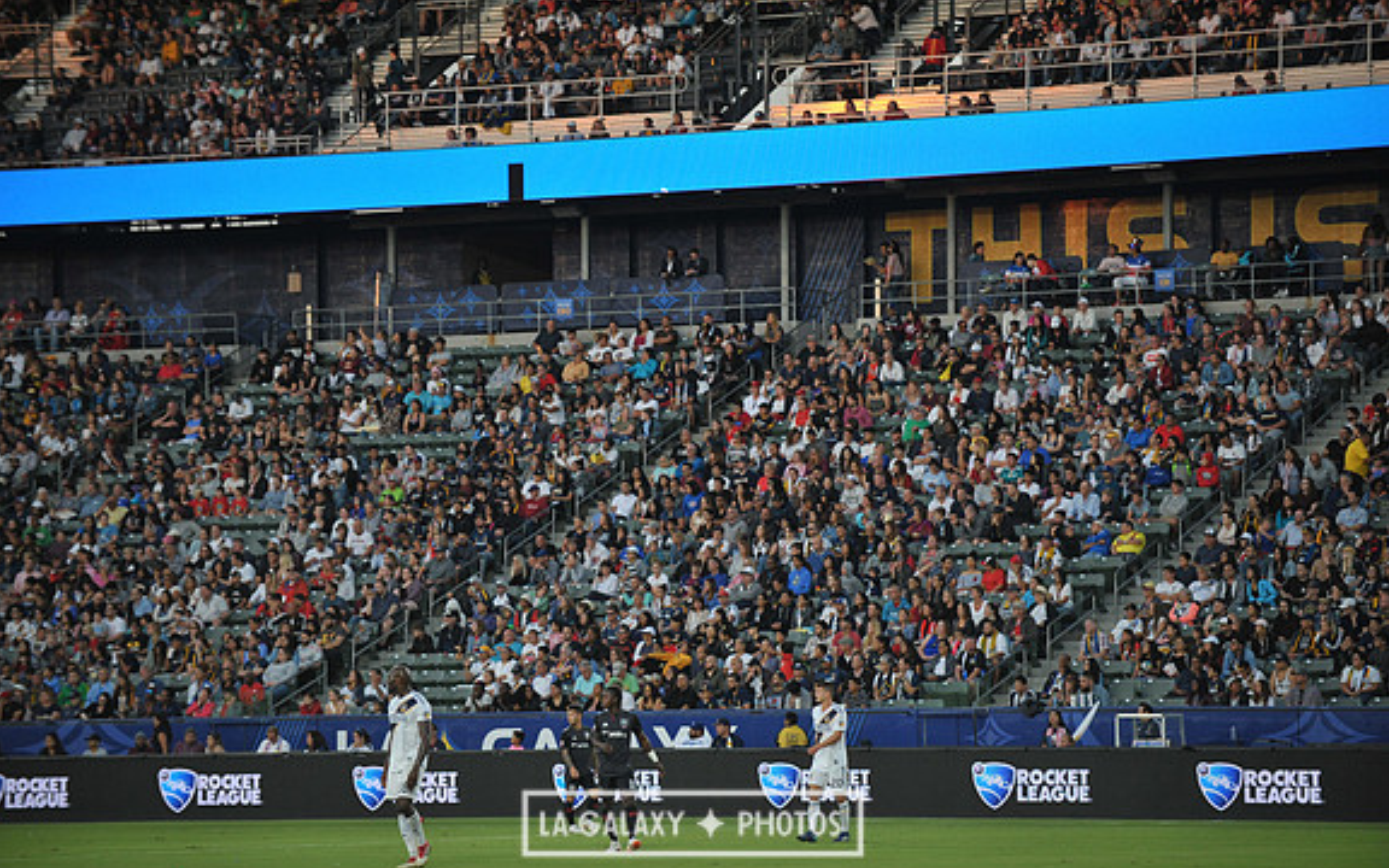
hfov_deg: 12.8
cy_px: 461
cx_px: 692
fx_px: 6208
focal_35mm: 164
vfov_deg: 8.0
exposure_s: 1/800
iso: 640
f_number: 2.8
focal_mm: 160
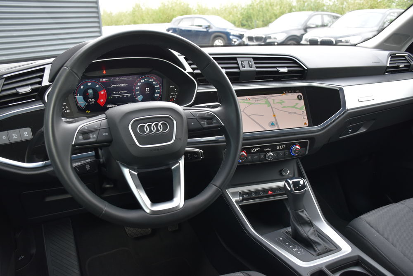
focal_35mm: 30
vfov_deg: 43.6
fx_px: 344
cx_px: 206
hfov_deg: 61.9
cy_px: 138
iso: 400
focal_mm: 20
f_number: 4.5
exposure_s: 1/80
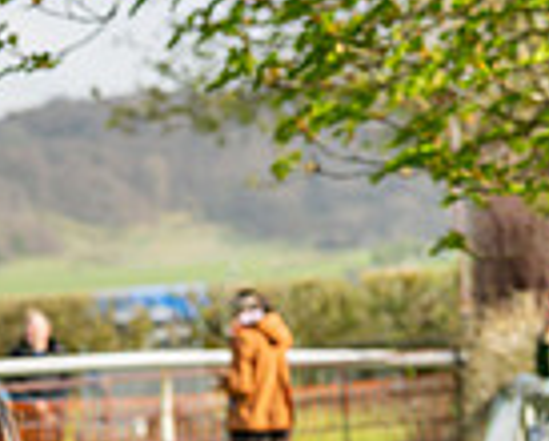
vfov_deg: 4.5
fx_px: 5565
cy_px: 874
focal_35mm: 342
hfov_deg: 5.5
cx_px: -539
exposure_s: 1/1000
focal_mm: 74
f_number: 4
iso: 200
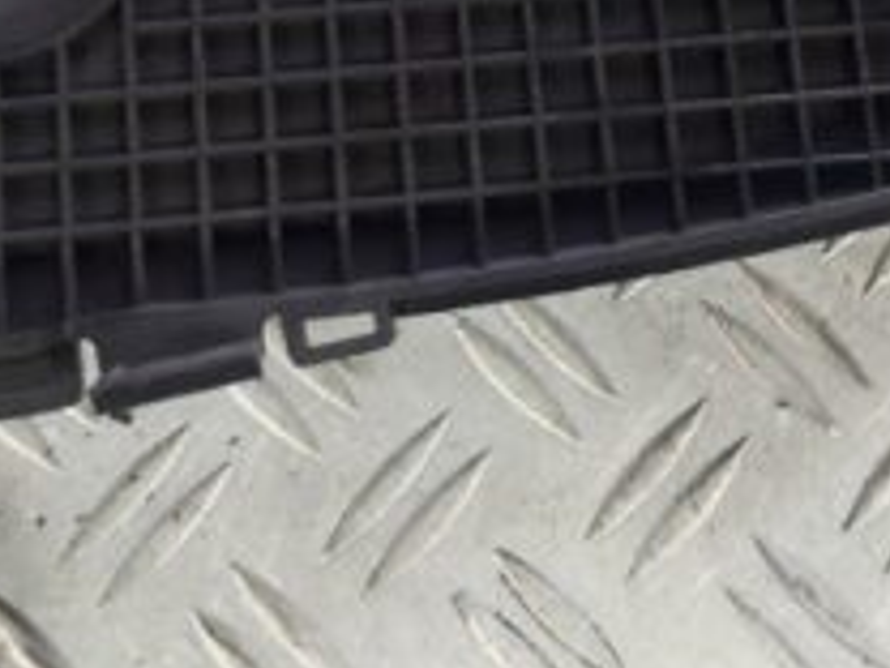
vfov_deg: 19.9
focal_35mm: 72
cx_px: 578
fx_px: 1851
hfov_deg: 26.9
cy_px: 30
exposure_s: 1/50
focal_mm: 5.23
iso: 250
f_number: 1.8
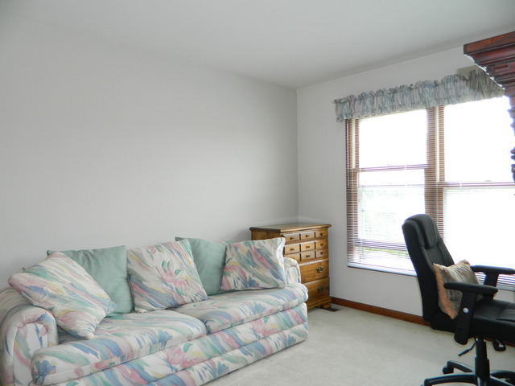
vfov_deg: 54.9
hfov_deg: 69.4
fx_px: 372
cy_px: 193
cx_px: 258
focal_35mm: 25
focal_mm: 4.5
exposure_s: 1/30
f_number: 3.1
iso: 110
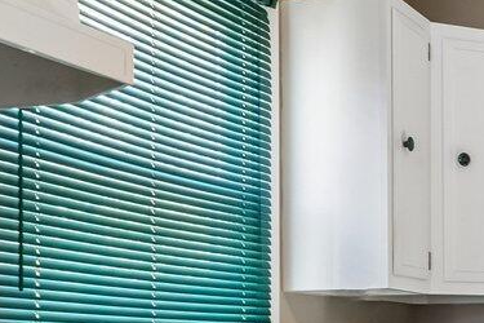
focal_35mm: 82
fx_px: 1102
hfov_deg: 23.5
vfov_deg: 16.1
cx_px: 512
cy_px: 362
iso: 400
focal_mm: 15
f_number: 7.1
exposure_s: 1/13
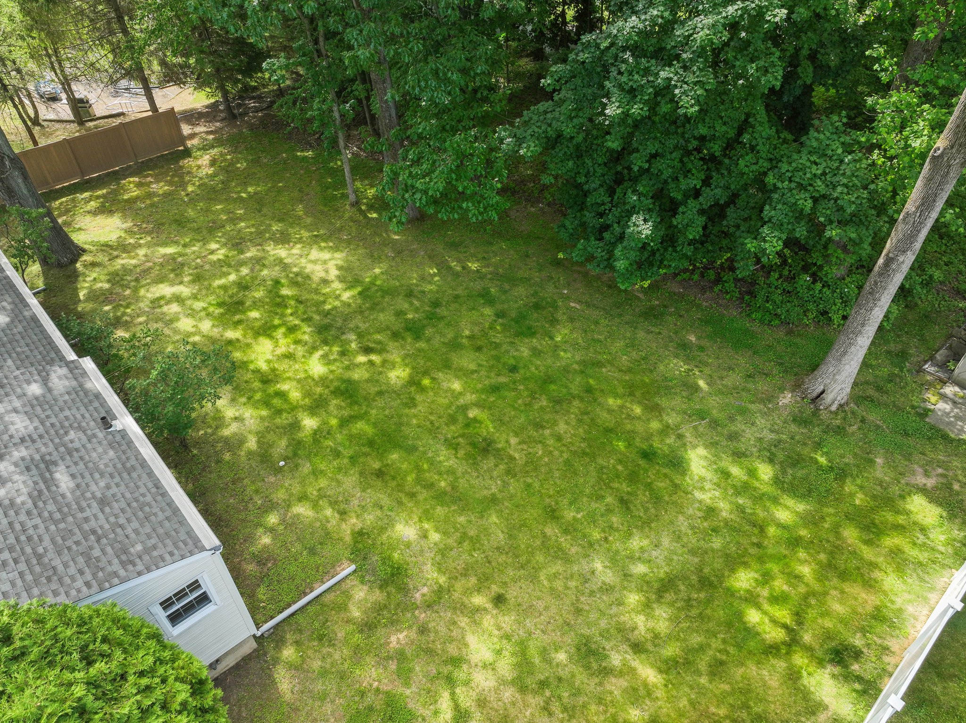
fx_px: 669
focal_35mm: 24
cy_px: 362
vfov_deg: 56.8
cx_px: 483
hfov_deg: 71.6
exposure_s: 1/120
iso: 100
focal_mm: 12.3
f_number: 5.6
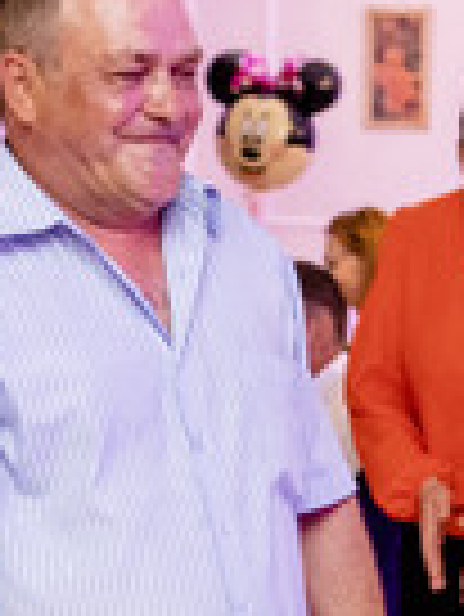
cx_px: 185
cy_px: 555
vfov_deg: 12.5
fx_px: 2802
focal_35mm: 157
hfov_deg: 9.5
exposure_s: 1/200
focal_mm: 23
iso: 1000
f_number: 2
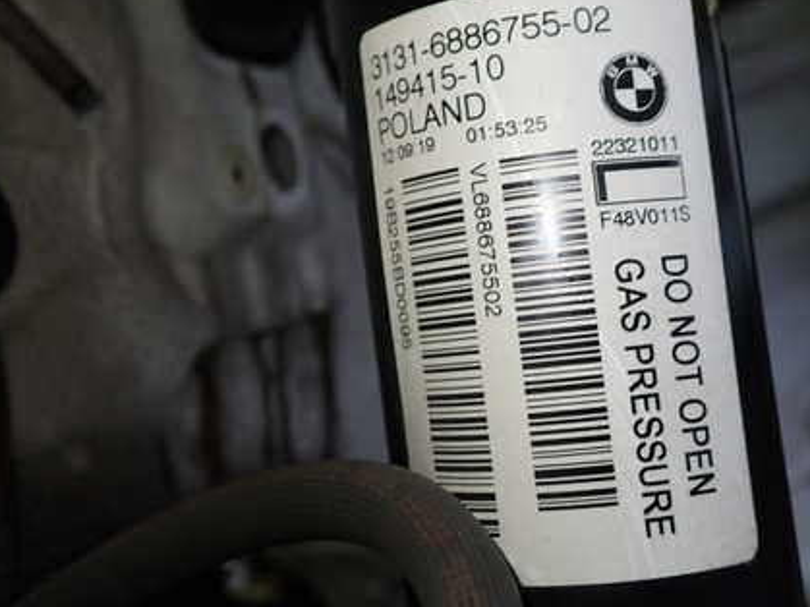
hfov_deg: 43.6
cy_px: 286
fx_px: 1006
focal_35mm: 43
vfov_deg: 33.6
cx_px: 497
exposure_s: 1/60
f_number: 2.3
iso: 200
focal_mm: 5.4
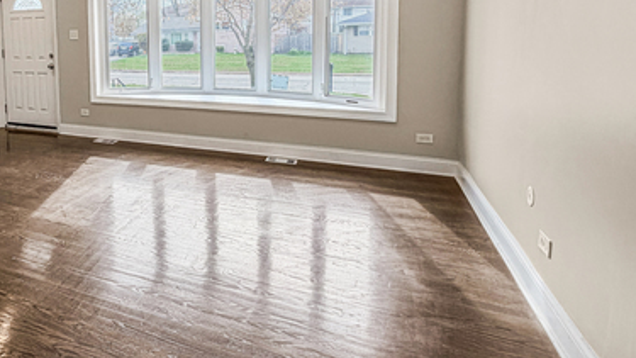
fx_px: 438
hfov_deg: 66.3
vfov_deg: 42.3
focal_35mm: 26
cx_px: 141
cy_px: 68
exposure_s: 1/120
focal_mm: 2.22
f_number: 2.2
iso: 64
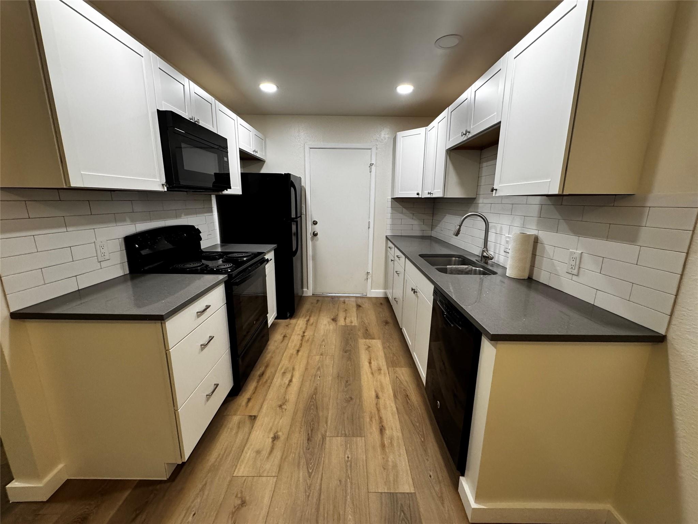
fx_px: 282
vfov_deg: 85.7
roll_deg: +0.0
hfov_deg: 102.1
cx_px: 349
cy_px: 262
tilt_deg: -12.6
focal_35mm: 14
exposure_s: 1/120
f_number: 2.2
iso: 250
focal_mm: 2.22
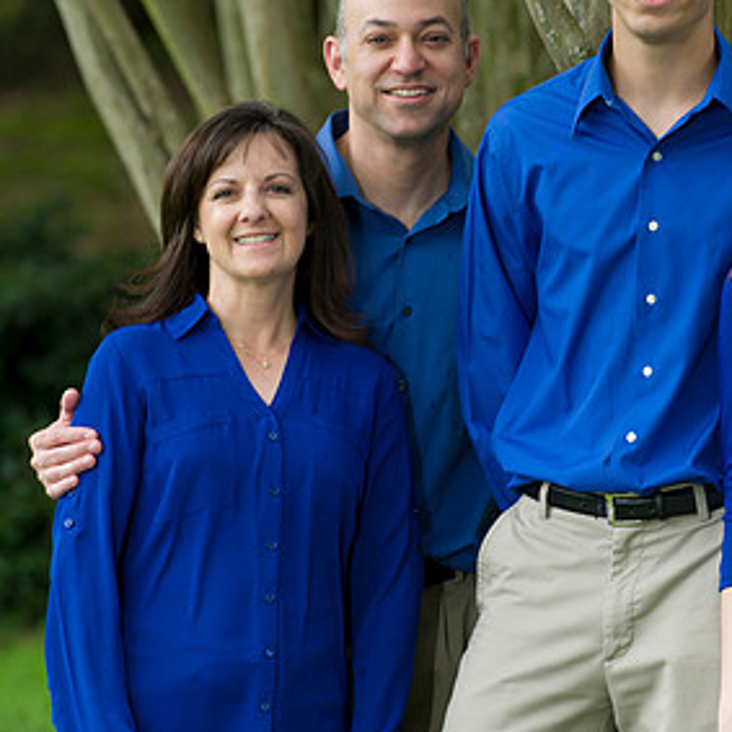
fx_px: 6675
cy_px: 297
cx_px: 564
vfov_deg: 6.3
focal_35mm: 279
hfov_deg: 6.3
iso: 320
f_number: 4
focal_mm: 160
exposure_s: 1/100
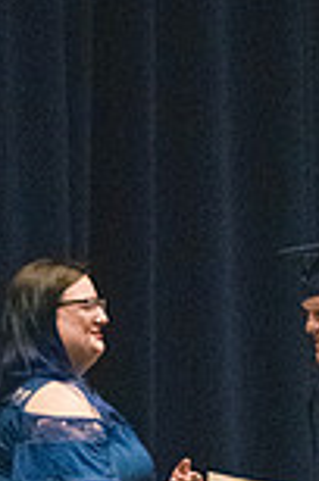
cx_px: 189
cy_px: 590
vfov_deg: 4.0
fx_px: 6796
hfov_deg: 2.7
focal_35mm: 509
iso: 10000
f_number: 3.2
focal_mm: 116
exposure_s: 1/400
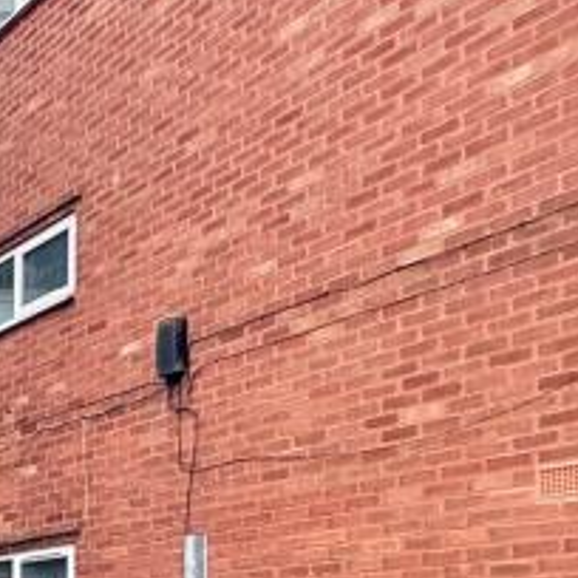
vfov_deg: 25.6
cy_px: 640
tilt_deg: +1.8
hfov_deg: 15.6
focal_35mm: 62
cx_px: -779
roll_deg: -1.3
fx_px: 1171
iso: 50
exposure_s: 1/430
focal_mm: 2.22
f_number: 2.2
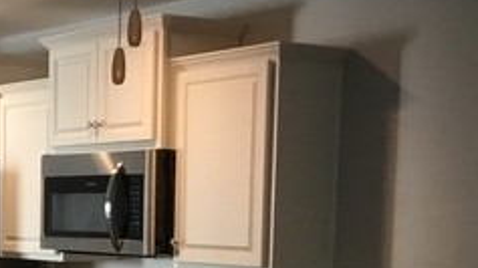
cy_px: 328
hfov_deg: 22.0
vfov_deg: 12.4
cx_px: 53
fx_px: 1203
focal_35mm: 95
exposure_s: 1/30
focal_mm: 3.3
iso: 80
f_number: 2.4
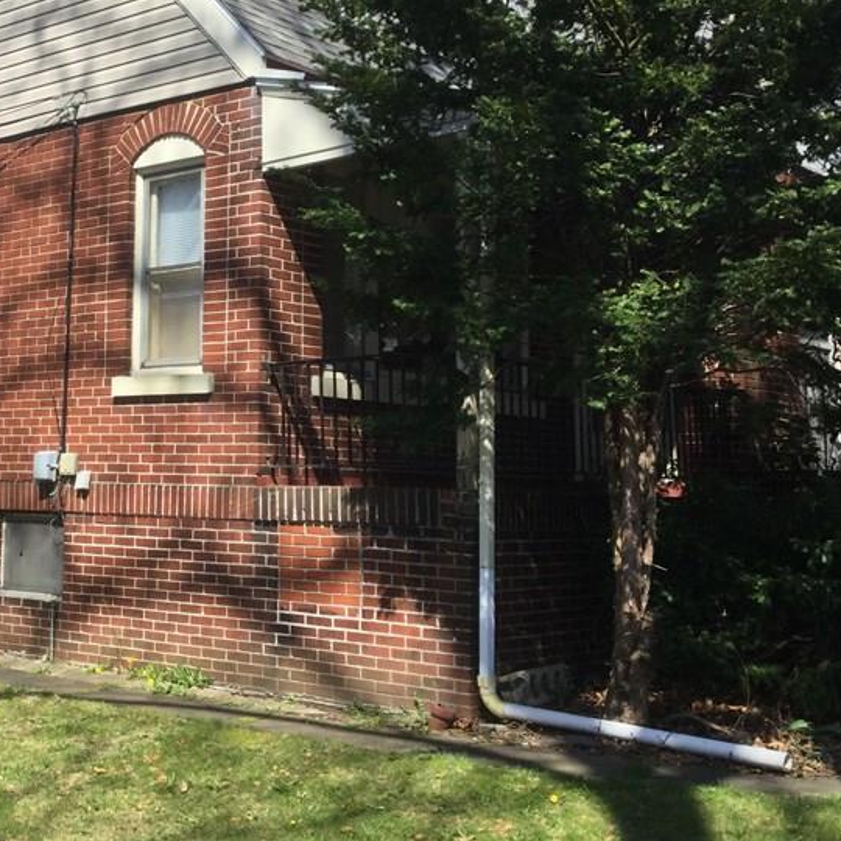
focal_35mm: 52
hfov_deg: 32.1
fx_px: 1429
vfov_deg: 32.6
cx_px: 204
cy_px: 319
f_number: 2.4
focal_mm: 3.3
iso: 25
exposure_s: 1/815
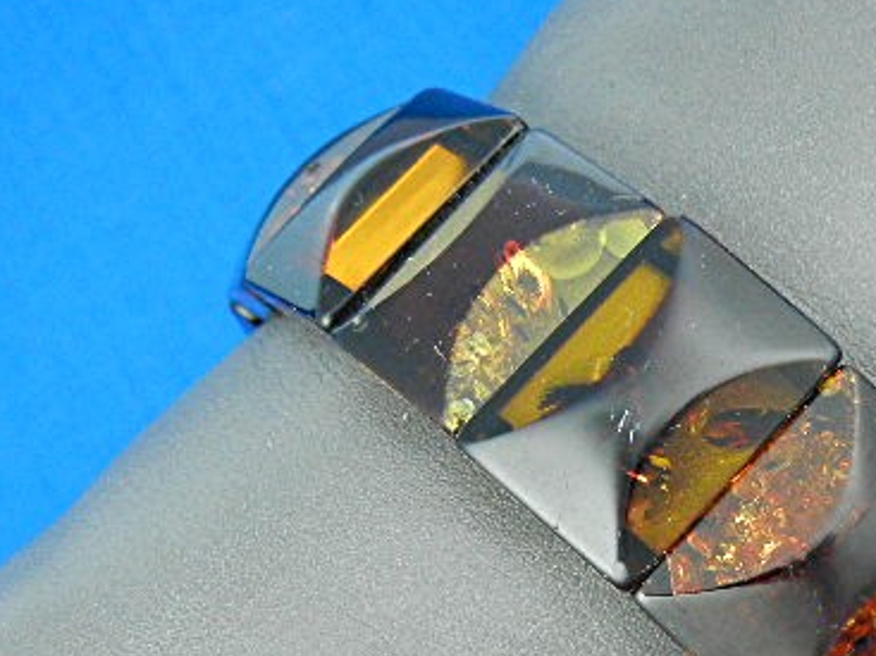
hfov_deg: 18.9
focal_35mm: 103
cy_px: 508
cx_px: 664
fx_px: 2606
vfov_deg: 14.3
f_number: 4
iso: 200
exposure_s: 1/3.3
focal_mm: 10.6
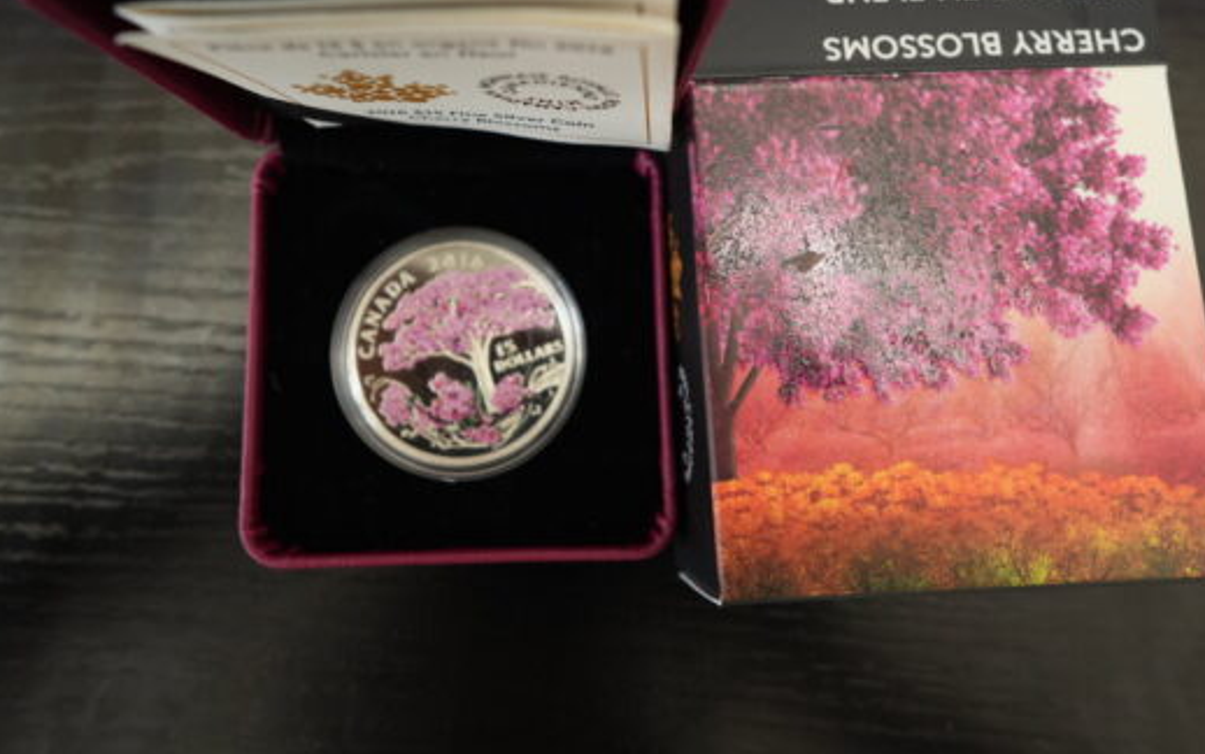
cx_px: 575
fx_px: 873
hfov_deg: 69.2
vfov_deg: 46.5
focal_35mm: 27
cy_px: 308
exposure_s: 1/60
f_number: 4
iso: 800
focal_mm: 15
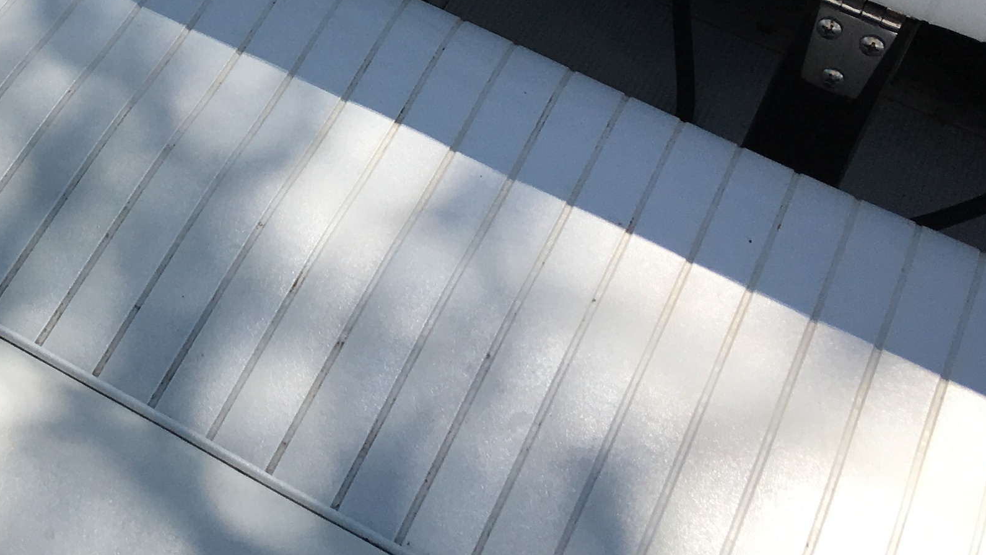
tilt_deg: -47.8
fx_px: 2092
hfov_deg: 24.6
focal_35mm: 80
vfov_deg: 14.5
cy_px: -168
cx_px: -117
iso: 25
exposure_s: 1/2262
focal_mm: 4.15
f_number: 2.2
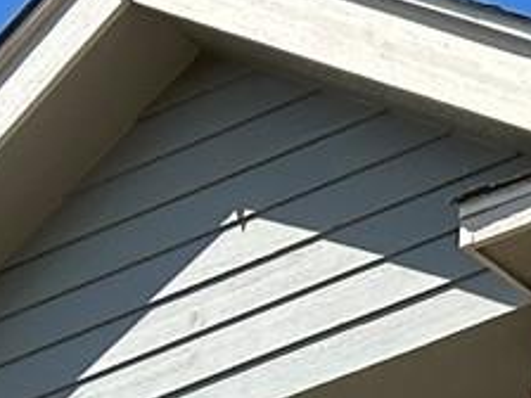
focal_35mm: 343
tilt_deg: +23.6
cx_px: 1427
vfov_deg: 4.1
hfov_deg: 5.5
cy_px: 1331
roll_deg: -0.2
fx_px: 5262
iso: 64
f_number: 1.78
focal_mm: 6.86
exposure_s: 1/2667
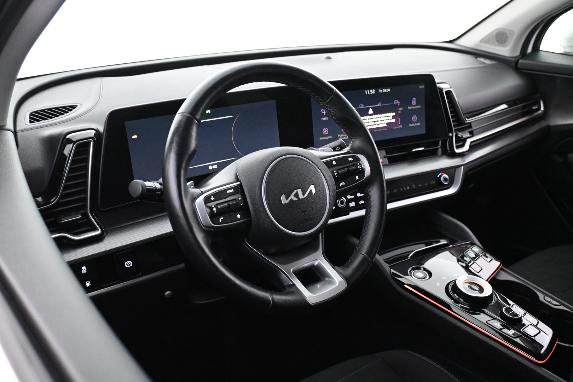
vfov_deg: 40.0
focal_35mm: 33
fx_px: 525
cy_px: 191
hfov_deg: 57.2
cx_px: 286
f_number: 4
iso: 4000
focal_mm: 22
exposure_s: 1/30
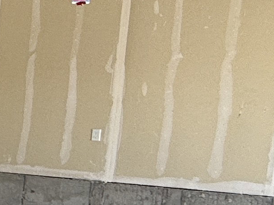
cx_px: -441
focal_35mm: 92
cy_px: 172
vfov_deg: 15.9
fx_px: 728
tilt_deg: -4.5
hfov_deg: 13.3
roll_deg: -2.0
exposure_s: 1/273
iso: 50
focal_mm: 2.22
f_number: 2.2
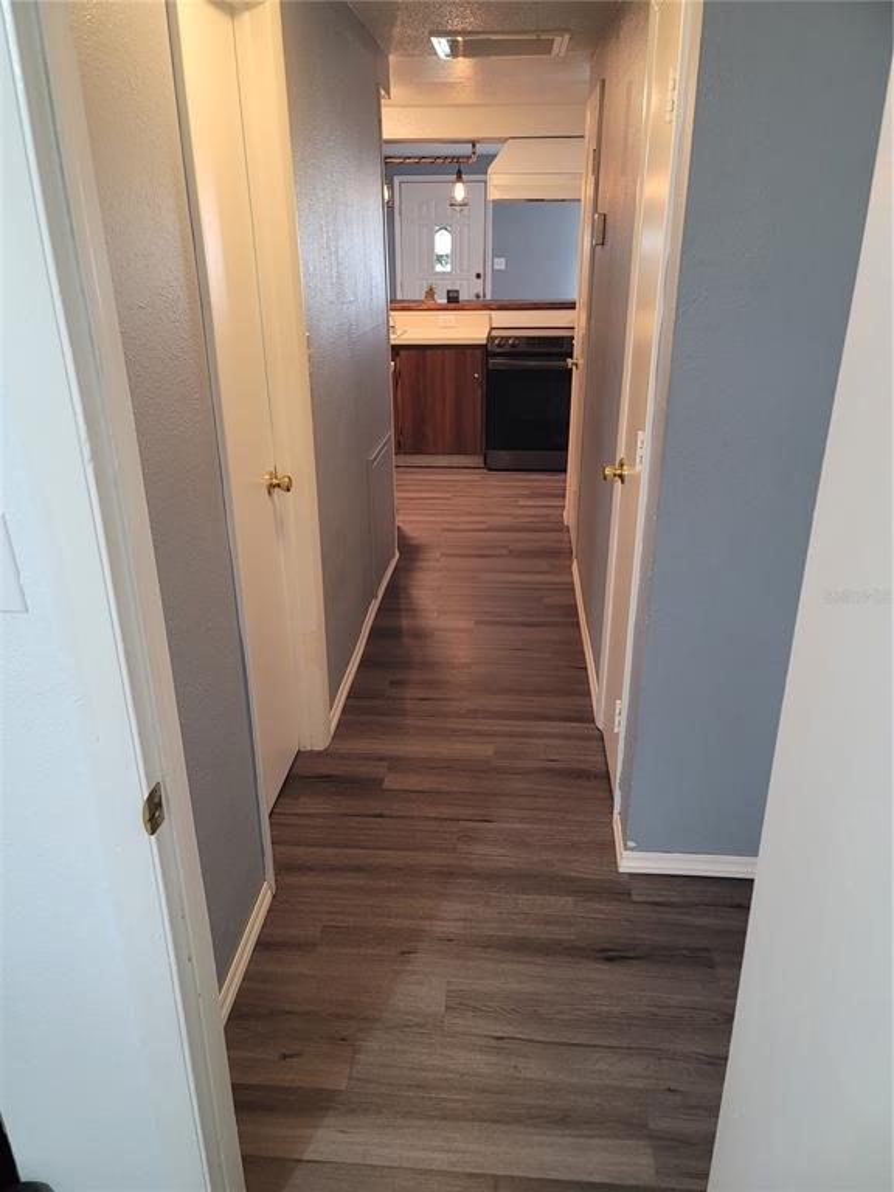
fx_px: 861
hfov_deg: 54.9
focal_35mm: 25
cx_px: 447
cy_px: 596
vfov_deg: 69.4
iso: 200
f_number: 1.8
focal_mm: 7
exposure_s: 1/40
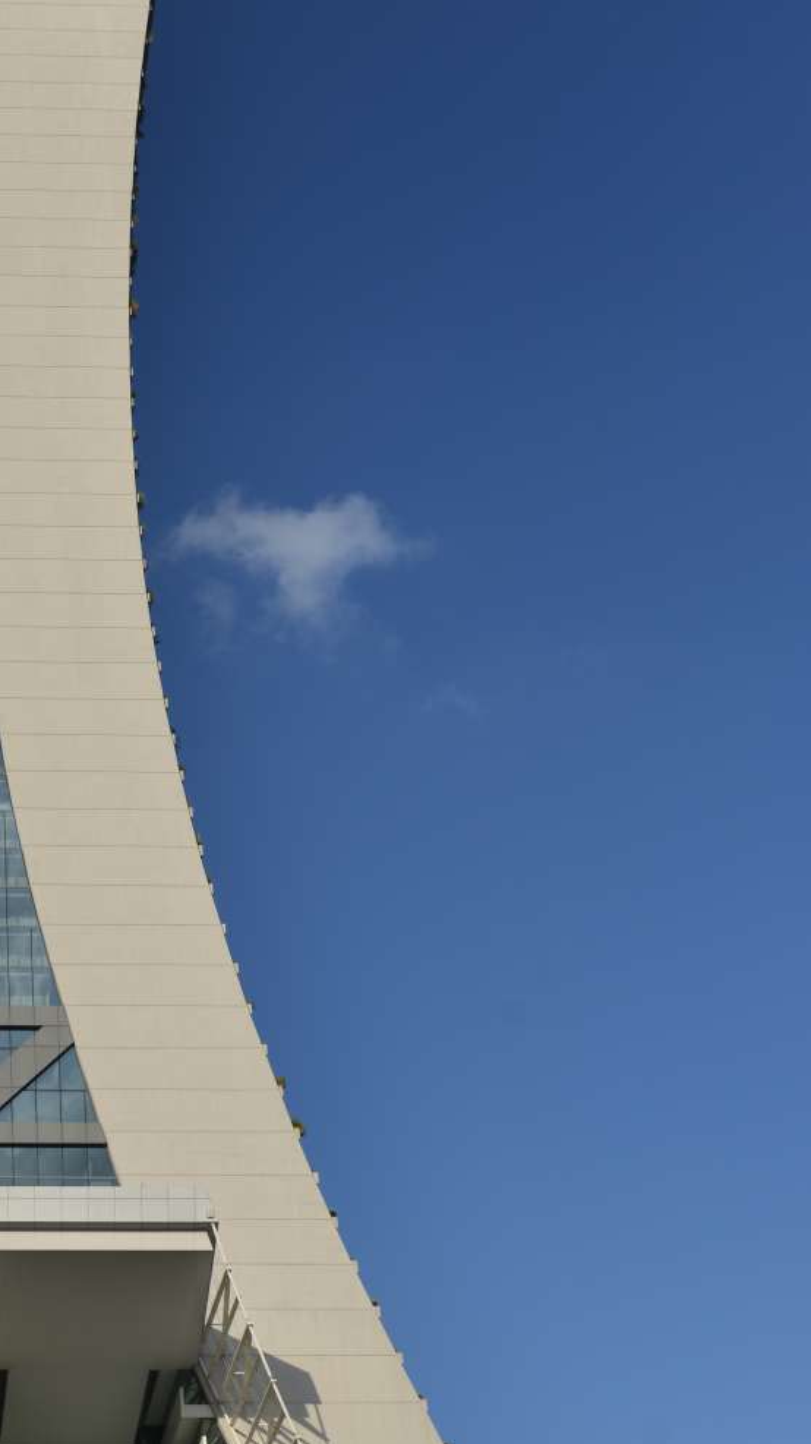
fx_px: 2487
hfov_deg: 18.0
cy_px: 1057
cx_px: -37
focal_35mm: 65
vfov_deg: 31.9
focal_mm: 34
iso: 100
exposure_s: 1/200
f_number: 7.1
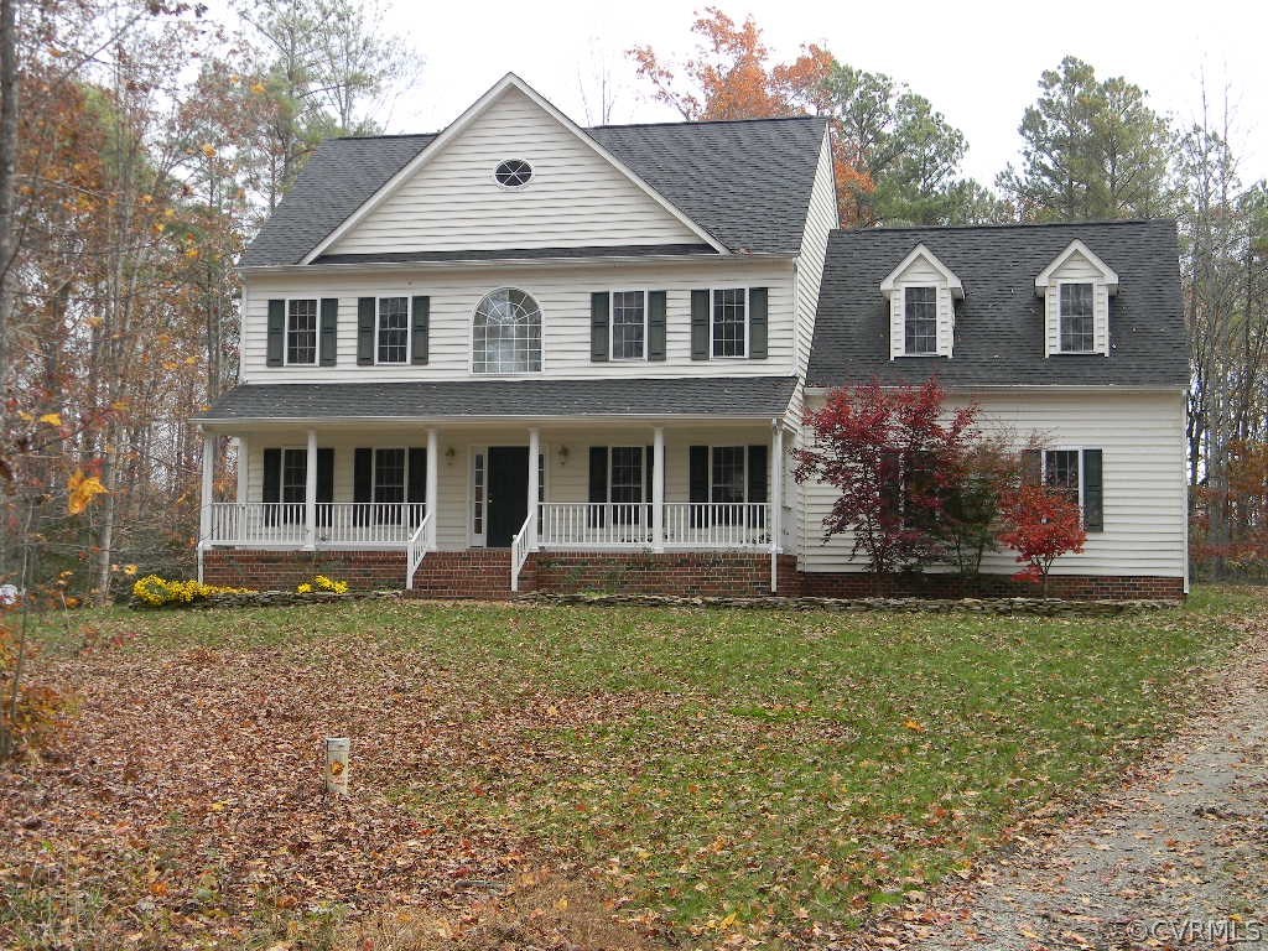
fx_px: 1722
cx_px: 634
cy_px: 476
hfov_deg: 40.4
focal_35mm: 47
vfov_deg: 30.9
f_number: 3.9
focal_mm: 8.6
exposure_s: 1/174
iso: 80
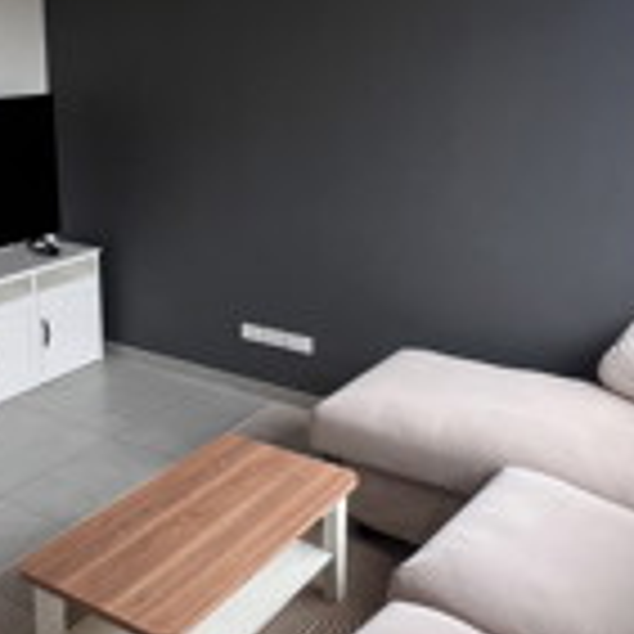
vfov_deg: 49.1
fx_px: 642
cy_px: 115
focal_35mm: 31
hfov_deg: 52.1
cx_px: 247
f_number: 1.8
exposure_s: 1/99
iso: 80
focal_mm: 1.57
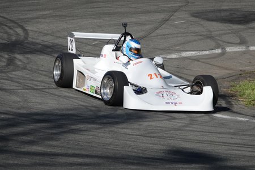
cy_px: 85
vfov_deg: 5.2
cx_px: 128
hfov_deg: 7.7
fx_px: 1884
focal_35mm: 266
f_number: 5
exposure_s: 1/800
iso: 100
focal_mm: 97.49
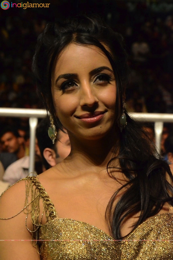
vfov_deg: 14.9
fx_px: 999
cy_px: 130
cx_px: 86
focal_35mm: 138
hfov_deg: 9.9
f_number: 8
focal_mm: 92
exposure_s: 1/100
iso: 6400
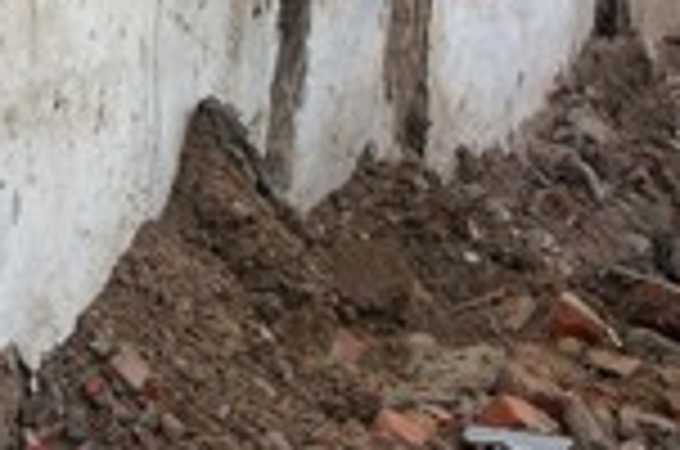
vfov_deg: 3.6
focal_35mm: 382
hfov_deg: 5.4
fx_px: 7206
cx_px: 149
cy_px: 119
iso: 250
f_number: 5.6
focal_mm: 55
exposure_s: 1/160
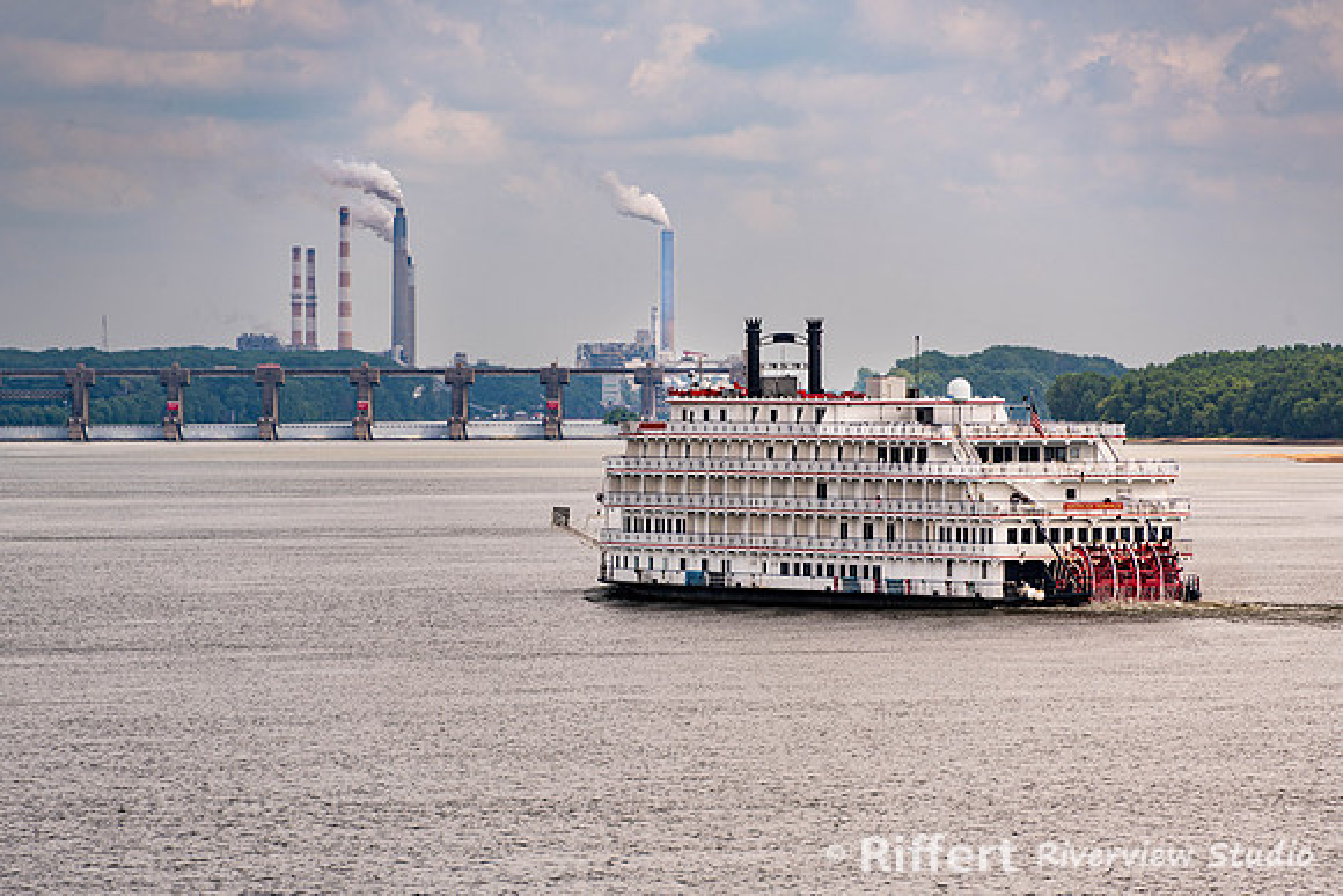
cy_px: 448
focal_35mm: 314
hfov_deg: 6.6
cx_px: 672
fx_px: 11719
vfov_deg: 4.4
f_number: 8
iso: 64
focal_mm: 300
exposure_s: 1/200
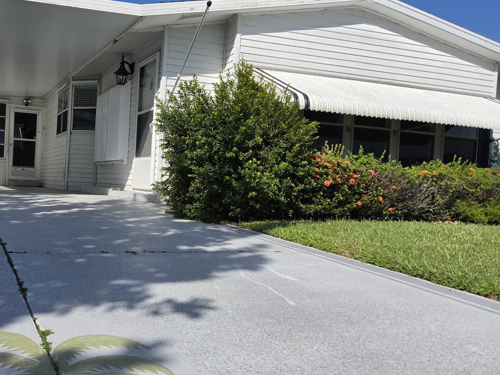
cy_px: 199
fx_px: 520
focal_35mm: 36
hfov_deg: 49.1
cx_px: 119
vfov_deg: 39.6
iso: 80
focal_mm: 5.4
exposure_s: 1/7513
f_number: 1.8
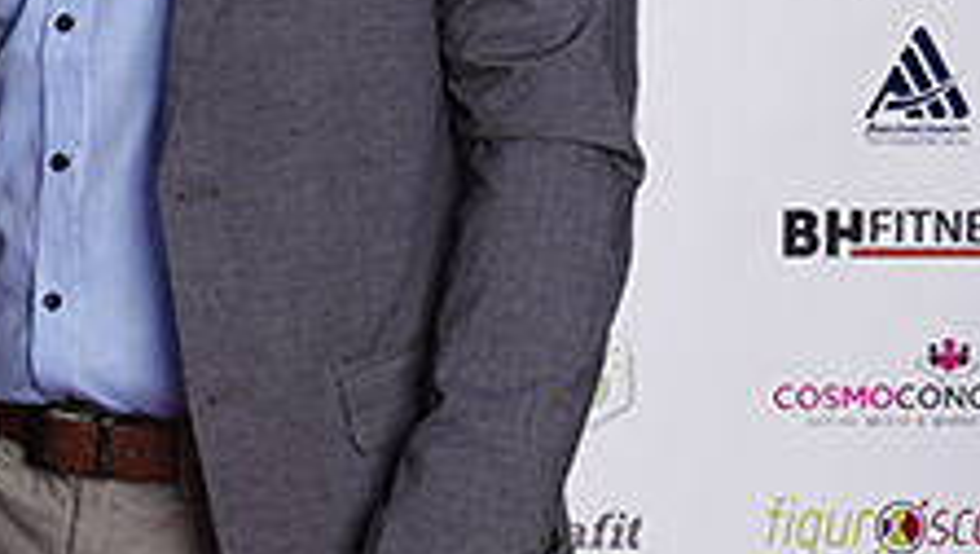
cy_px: 457
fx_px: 4682
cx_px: -519
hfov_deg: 11.4
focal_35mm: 180
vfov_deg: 6.8
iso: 125
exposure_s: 1/200
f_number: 4
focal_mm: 32
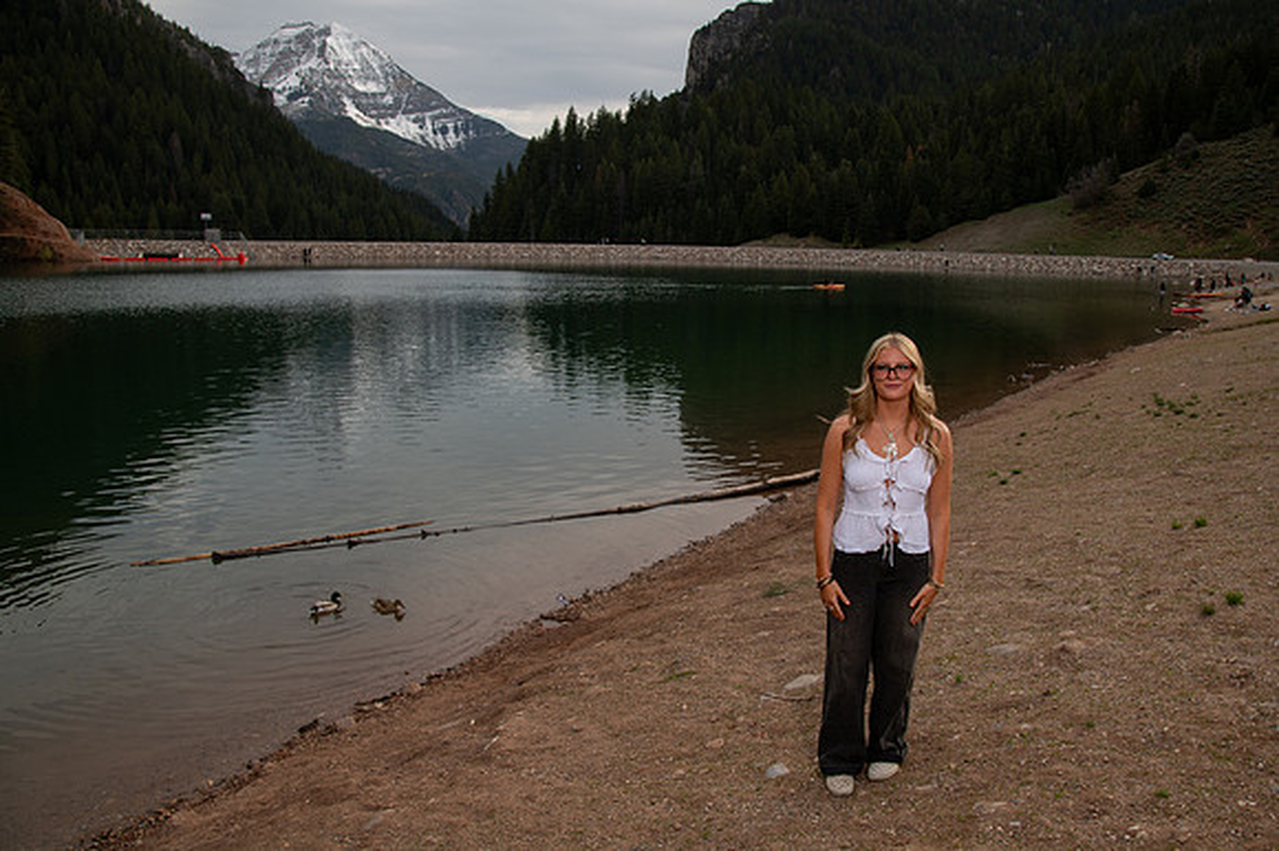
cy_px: 427
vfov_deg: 48.1
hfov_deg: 67.6
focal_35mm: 27
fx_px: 953
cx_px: 692
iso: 200
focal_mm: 24
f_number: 6.3
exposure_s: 1/400
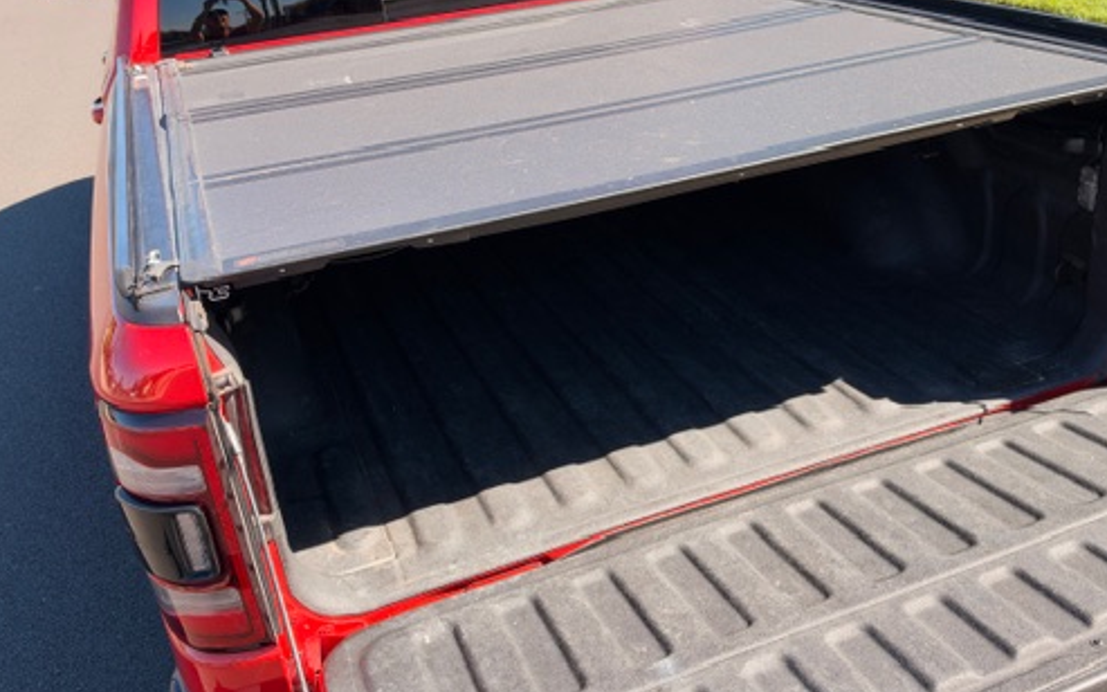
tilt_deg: -26.1
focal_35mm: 33
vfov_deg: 38.3
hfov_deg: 58.1
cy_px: 310
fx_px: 995
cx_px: 588
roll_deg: +8.2
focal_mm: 6.93
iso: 64
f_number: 1.8
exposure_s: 1/846
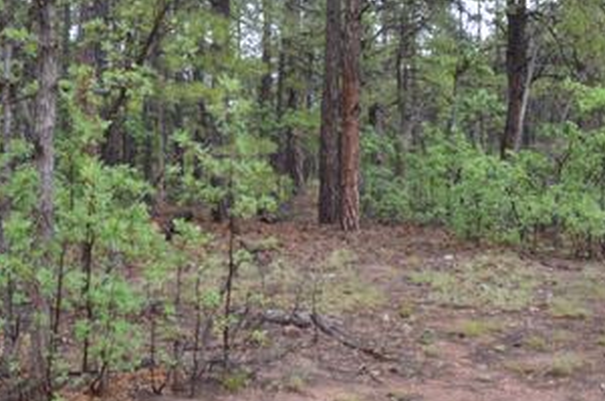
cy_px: 165
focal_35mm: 45
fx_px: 755
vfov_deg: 29.7
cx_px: 250
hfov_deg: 43.5
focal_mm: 18
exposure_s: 1/125
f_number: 5.6
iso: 320
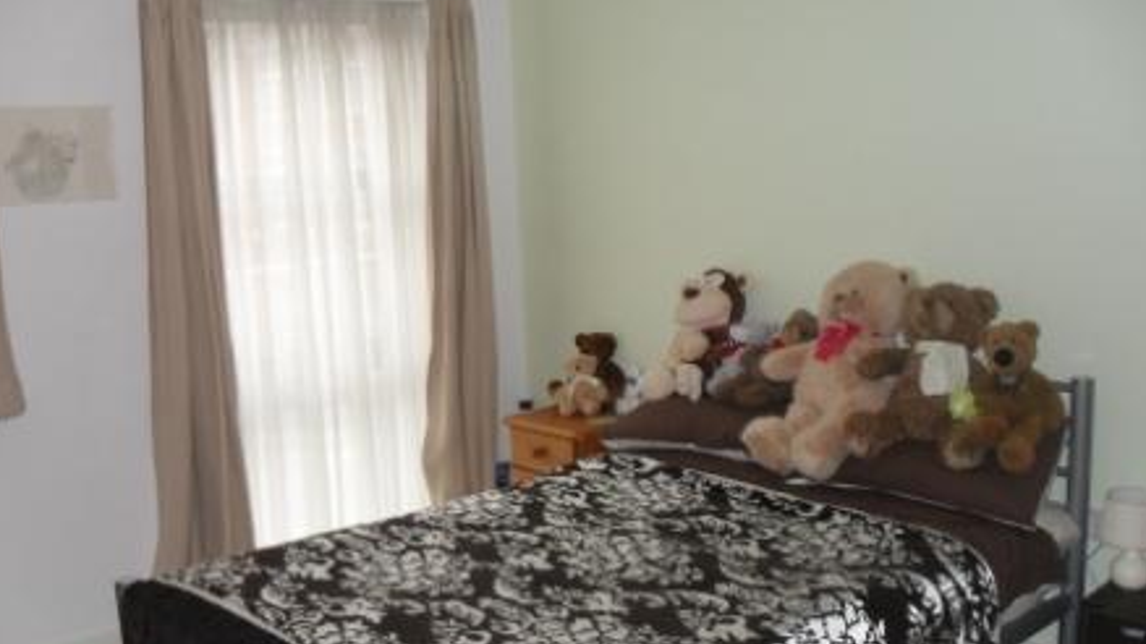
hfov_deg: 51.6
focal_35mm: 39
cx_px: 576
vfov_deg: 30.4
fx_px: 1185
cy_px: 353
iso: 200
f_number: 2.8
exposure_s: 1/45
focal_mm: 6.2
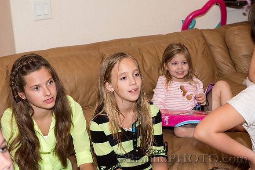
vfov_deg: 19.5
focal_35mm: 70
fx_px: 496
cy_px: 85
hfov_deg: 28.8
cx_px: 128
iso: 4000
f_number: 7.1
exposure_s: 1/160
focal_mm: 70
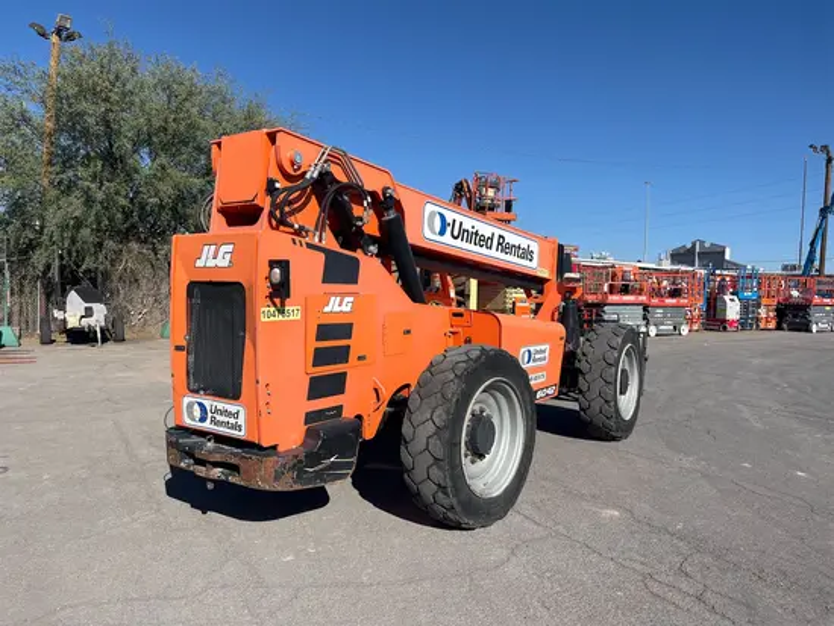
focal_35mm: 26
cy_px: 313
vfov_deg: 53.1
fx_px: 627
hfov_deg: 67.3
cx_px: 417
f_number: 1.6
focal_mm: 5.1
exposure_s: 1/4310
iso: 50
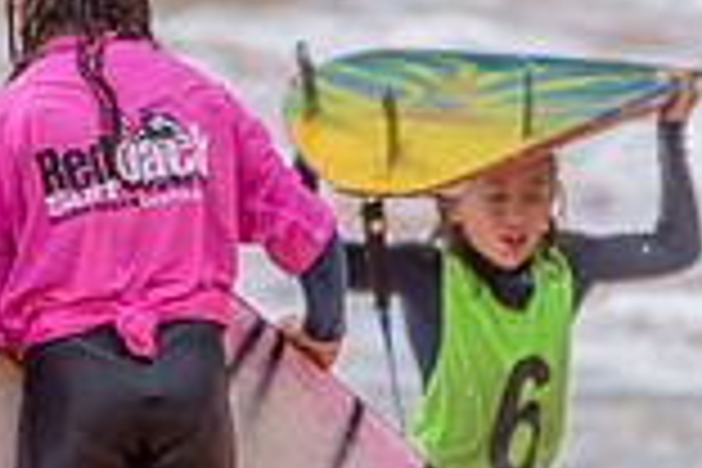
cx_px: 205
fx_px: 44574
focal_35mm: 2286
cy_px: 479
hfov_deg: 0.9
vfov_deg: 0.6
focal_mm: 500
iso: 400
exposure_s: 1/2000
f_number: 5.6
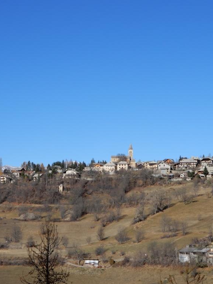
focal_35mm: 77
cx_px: 124
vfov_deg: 25.3
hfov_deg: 19.1
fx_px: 631
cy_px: 142
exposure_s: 1/1000
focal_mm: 10.2
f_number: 4.5
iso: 80
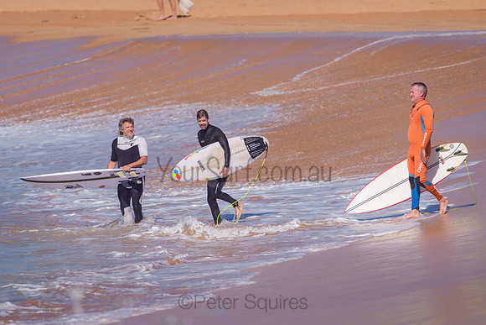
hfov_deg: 3.6
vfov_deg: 2.4
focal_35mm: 576
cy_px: 140
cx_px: 218
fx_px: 7780
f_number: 5.6
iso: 125
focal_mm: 500
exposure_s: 1/2000
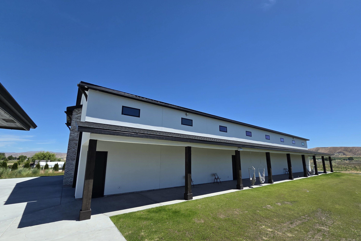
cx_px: 184
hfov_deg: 104.2
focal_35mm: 14
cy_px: 131
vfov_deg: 81.0
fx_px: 140
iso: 50
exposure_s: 1/2339
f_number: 2.2
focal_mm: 2.2
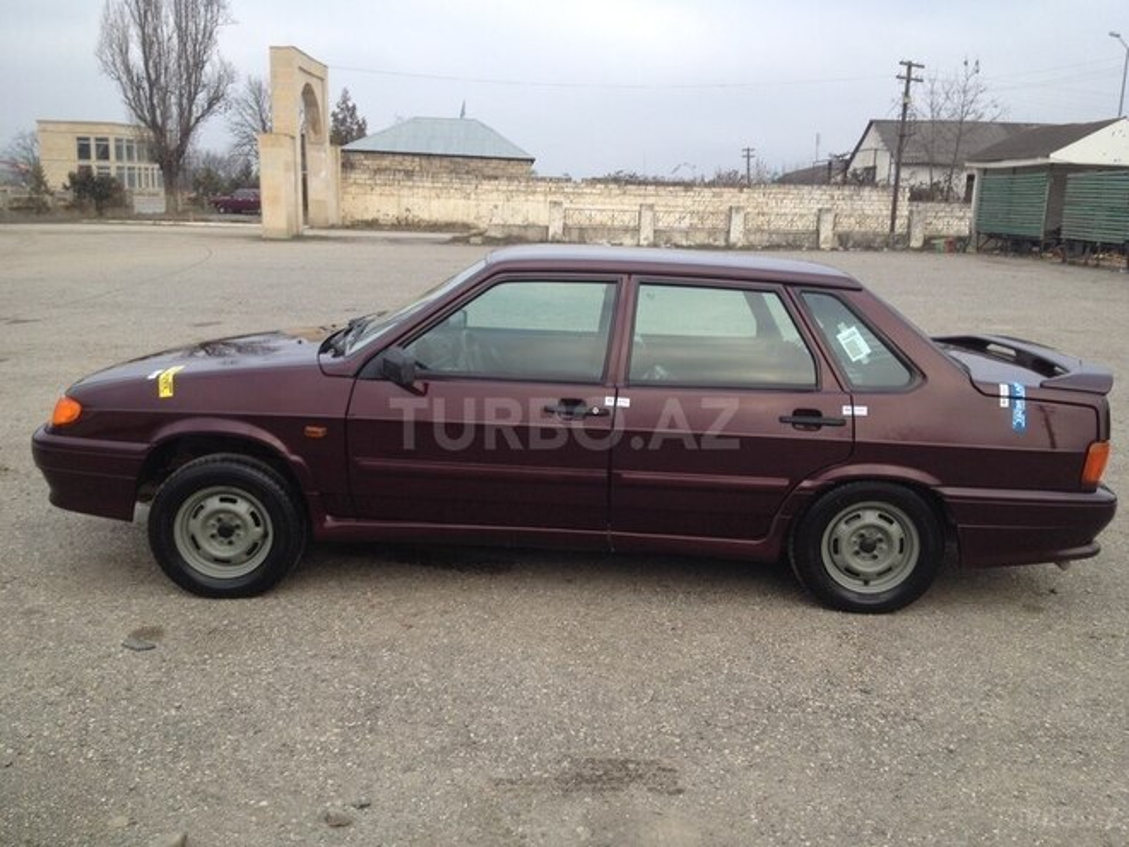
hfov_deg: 52.6
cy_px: 424
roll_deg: -4.8
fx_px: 1142
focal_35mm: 35
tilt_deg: -14.6
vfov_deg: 40.7
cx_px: 564
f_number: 2.4
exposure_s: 1/193
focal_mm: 4.28
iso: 50
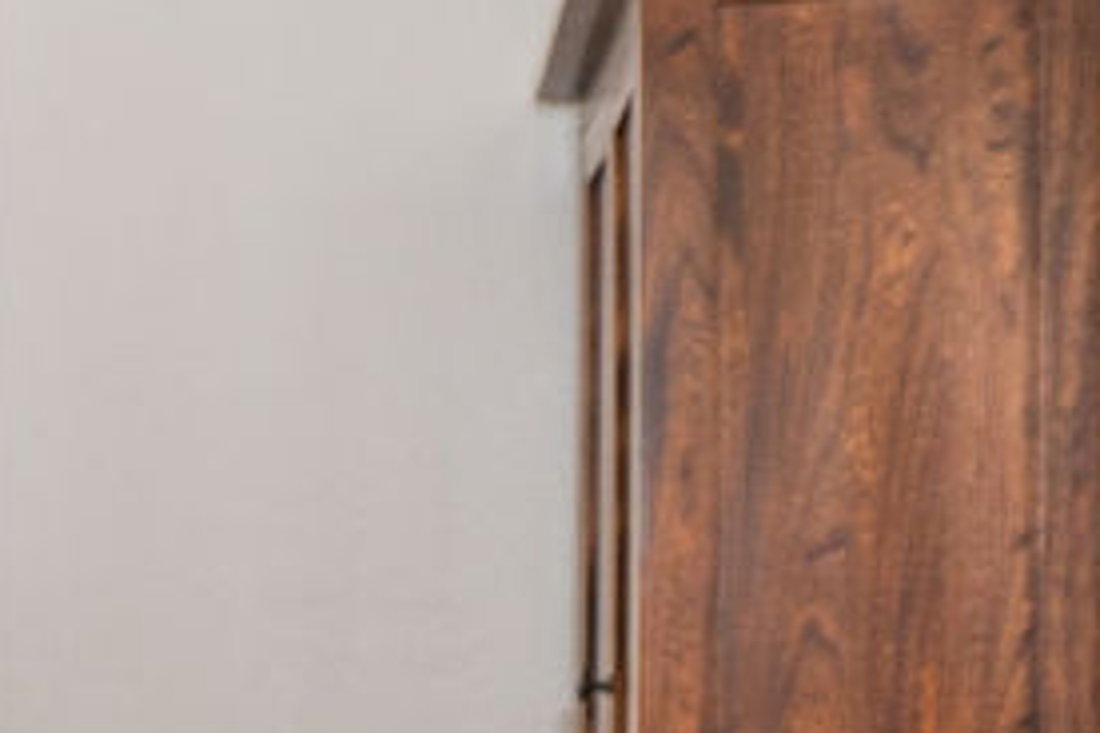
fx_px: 3178
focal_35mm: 104
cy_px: 637
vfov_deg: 13.1
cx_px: -1419
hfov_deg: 14.3
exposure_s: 1/160
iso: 500
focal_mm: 14
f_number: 5
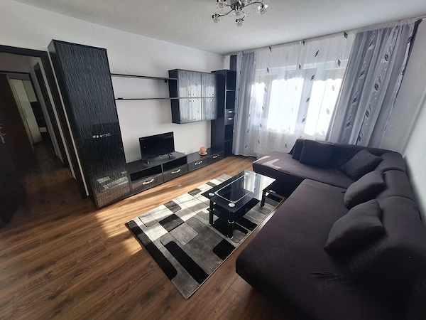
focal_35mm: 13
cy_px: 160
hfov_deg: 106.2
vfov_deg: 89.9
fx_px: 160
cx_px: 213
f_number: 2.2
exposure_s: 1/111
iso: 40
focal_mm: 1.74
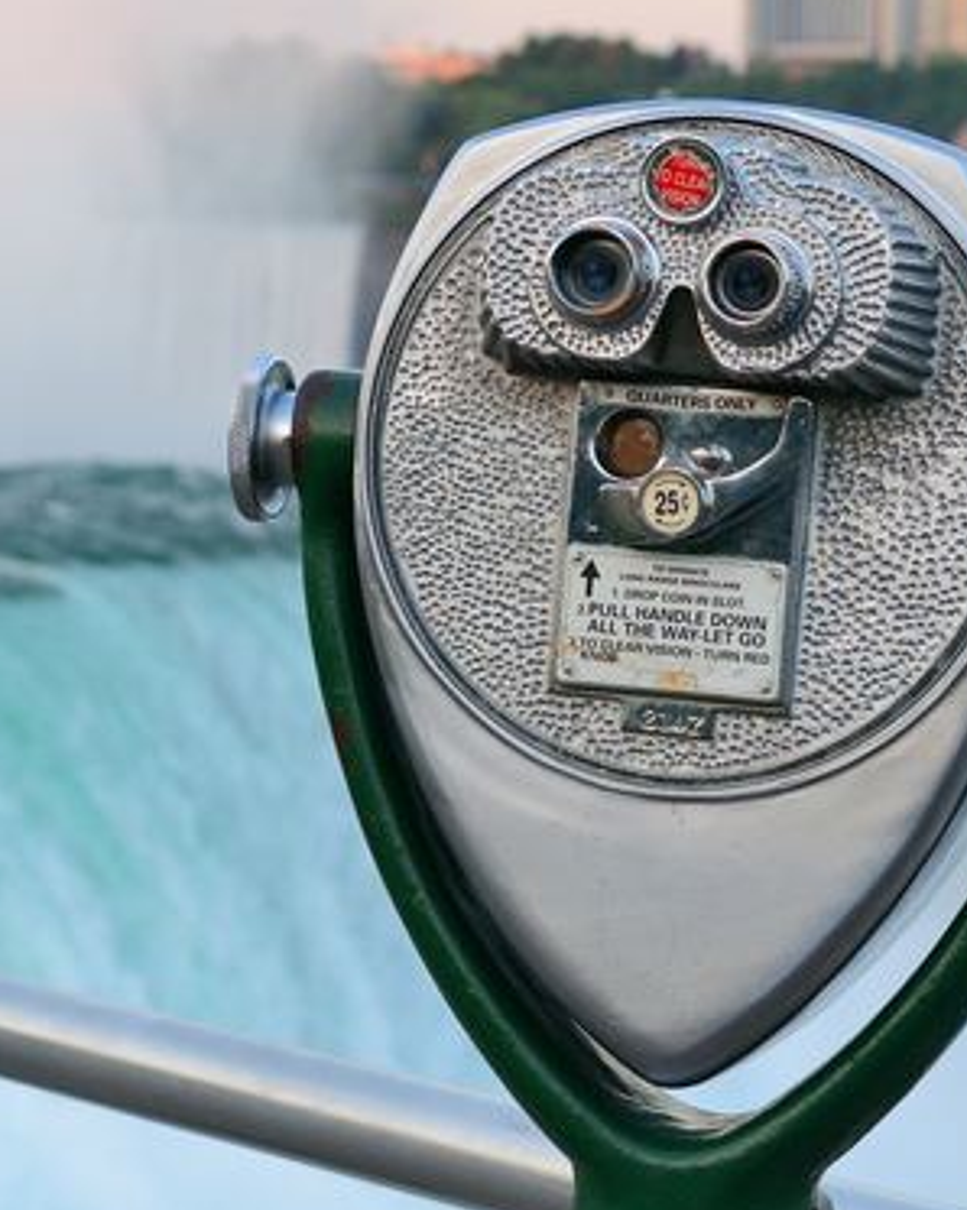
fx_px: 4619
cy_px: 414
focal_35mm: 129
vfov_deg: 14.9
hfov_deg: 12.0
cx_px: 438
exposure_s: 1/320
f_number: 5.6
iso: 400
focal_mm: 50
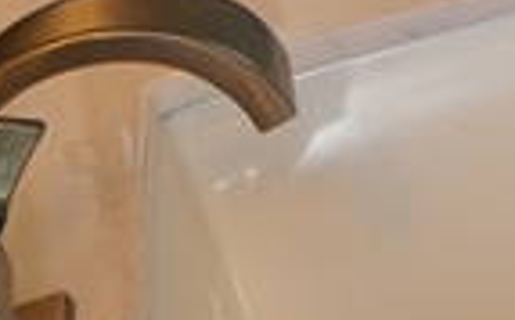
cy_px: -653
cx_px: 1333
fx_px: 1691
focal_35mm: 121
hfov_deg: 12.4
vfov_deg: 8.8
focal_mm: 11
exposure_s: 1/160
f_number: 4
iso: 400
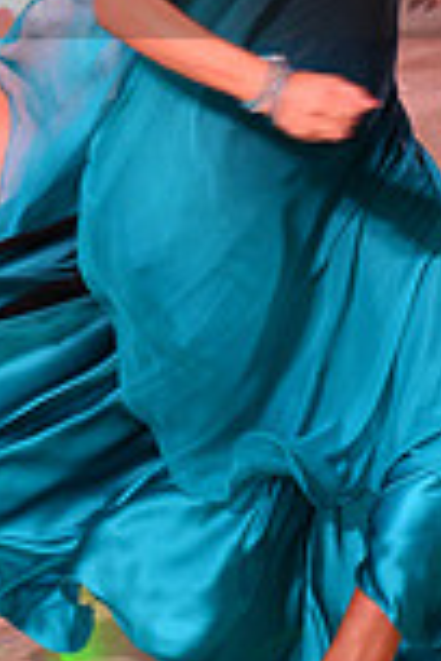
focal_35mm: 220
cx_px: 201
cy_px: -104
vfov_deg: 9.2
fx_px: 4042
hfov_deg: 6.2
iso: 3200
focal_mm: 58
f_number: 5.6
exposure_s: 1/250
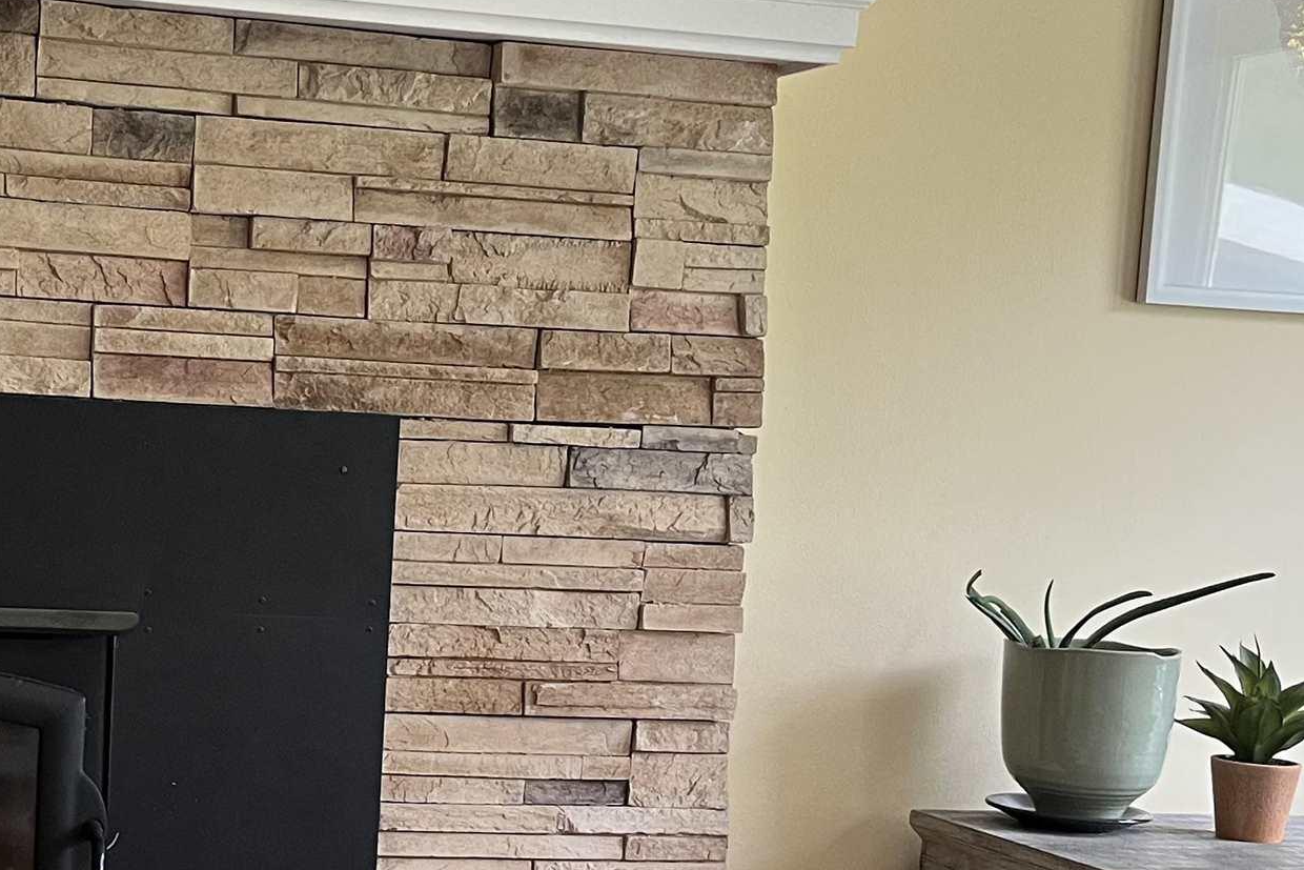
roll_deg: -1.7
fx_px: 2427
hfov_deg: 28.9
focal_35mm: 67
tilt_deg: -6.6
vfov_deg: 20.2
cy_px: 660
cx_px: 145
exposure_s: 1/60
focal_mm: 5.1
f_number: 1.6
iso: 200
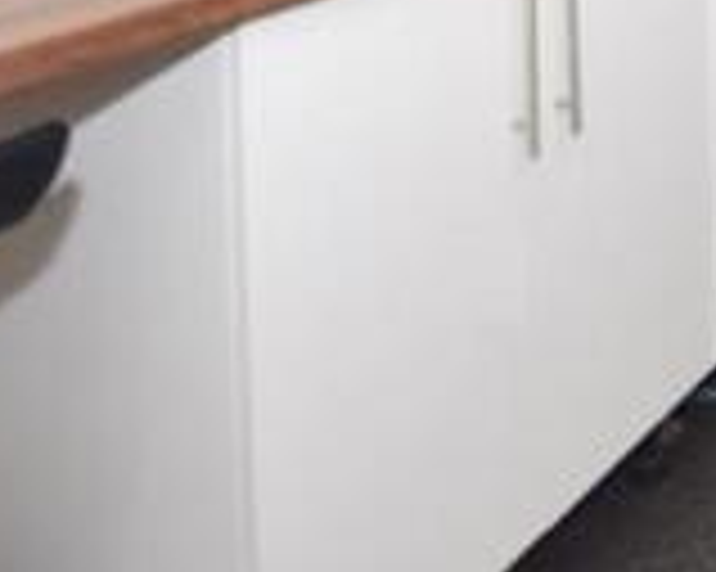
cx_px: 986
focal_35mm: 58
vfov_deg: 20.5
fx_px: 1228
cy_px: -385
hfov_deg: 26.4
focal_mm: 10
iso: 200
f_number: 5
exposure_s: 1/50
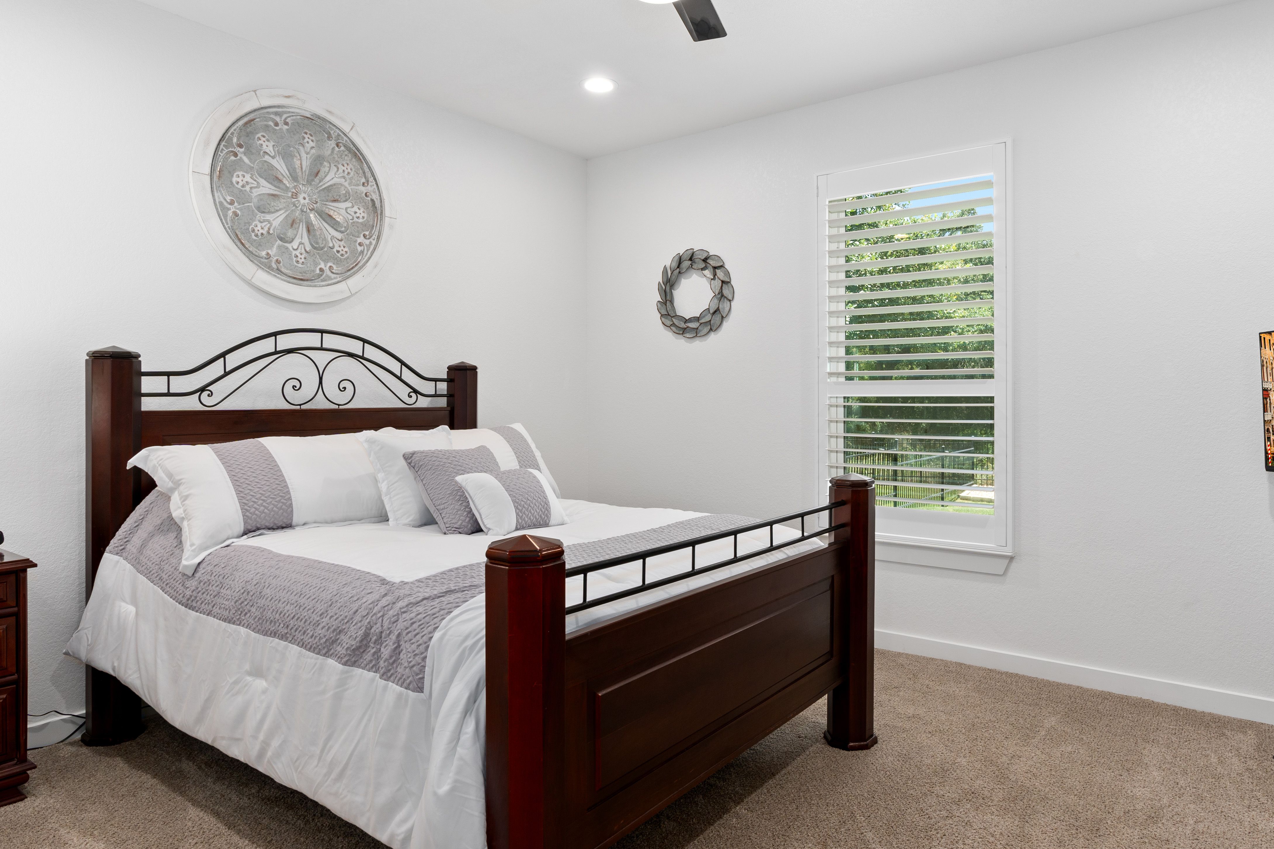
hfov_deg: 78.5
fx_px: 778
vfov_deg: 57.2
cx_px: 675
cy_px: 406
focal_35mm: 22
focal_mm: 16
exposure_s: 1/4
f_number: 8
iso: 320
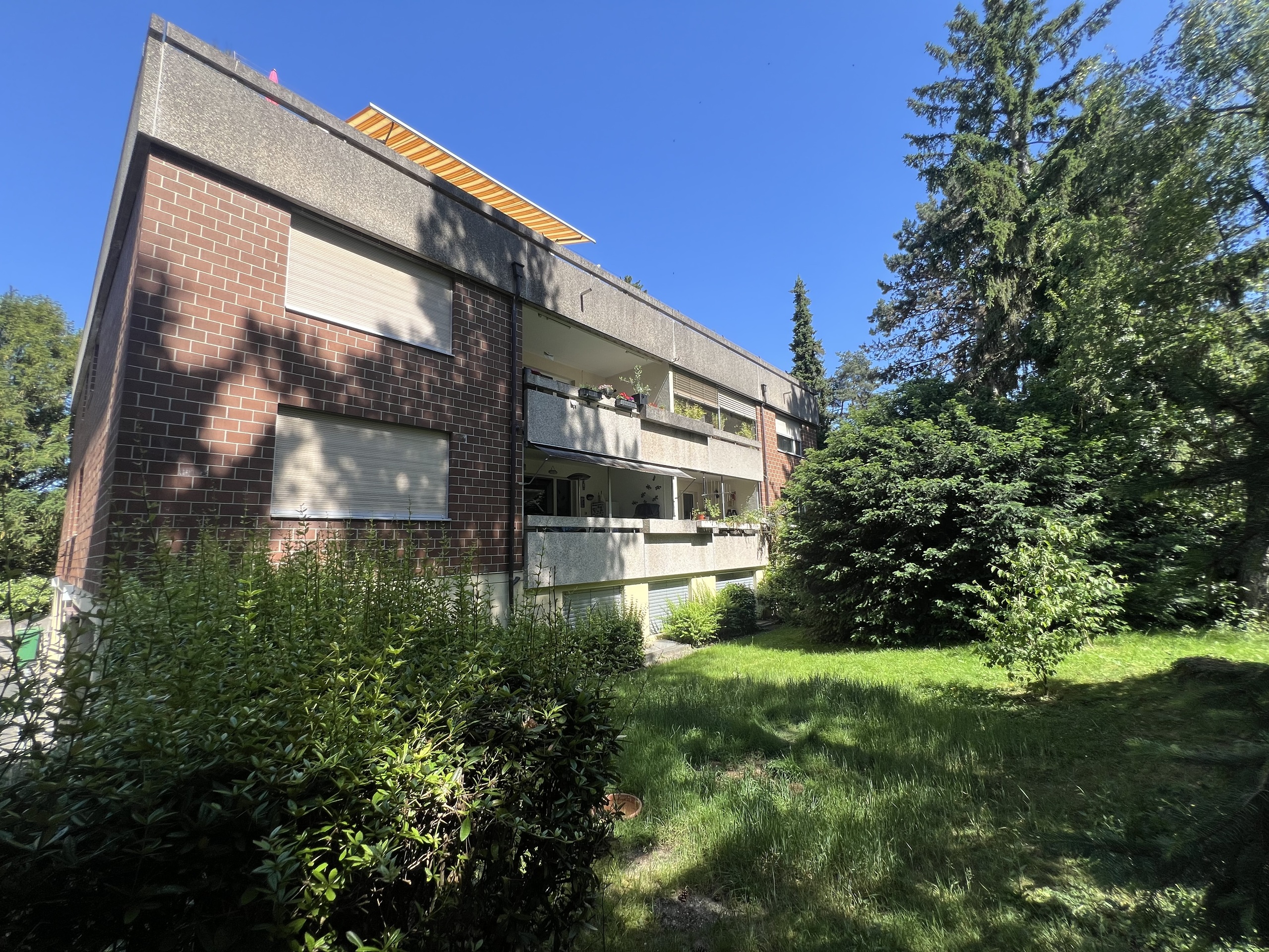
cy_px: 476
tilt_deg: +8.2
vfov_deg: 89.9
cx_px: 634
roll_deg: +1.8
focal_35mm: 13
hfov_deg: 106.2
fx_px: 477
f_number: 1.8
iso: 32
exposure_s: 1/622
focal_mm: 1.57
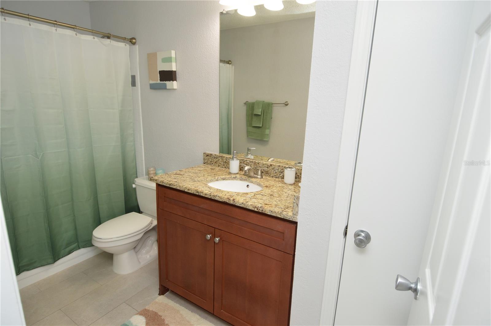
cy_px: 163
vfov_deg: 67.3
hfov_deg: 90.1
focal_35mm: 18
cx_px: 246
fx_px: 245
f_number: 4
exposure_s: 1/60
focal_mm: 12
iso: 400
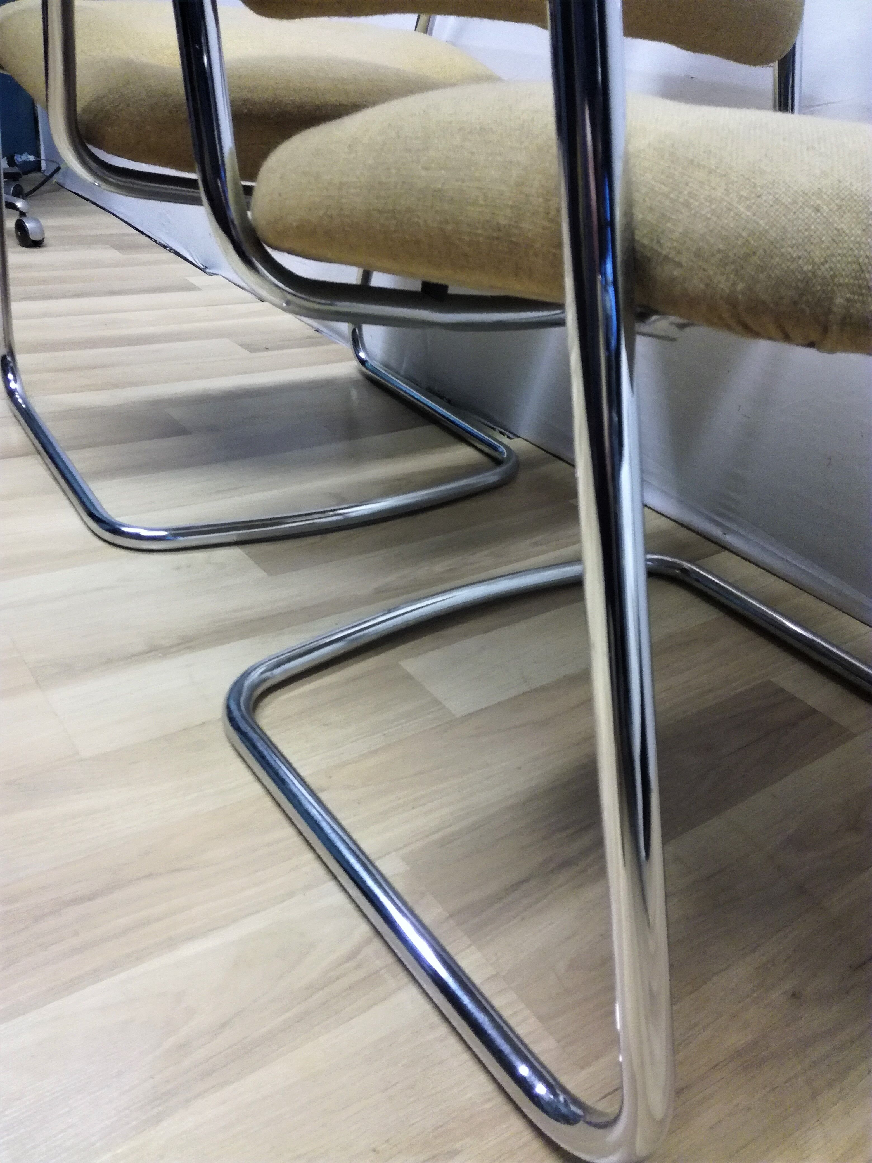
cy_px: 582
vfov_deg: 65.3
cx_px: 436
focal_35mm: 27
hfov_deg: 51.4
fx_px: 907
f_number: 2
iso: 320
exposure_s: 1/33.3
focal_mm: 3.79
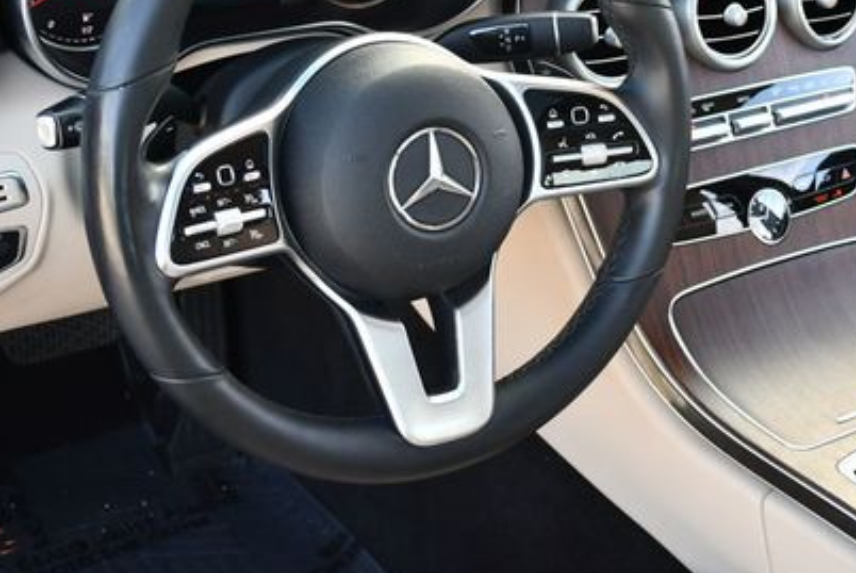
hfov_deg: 28.8
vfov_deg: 19.4
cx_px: 477
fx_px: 1666
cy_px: 158
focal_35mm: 70
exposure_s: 1/250
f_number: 3.8
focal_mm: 22
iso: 560
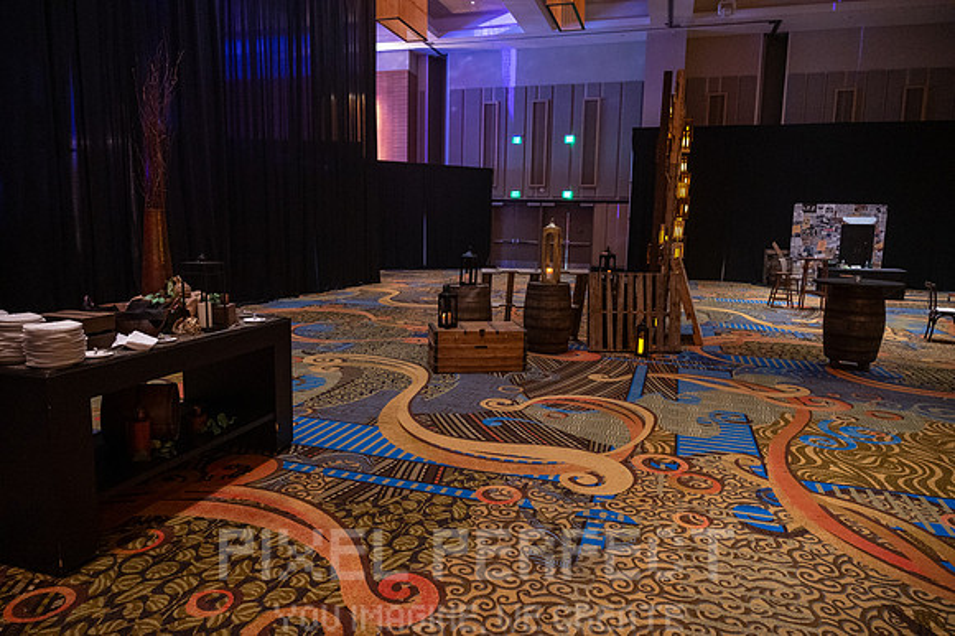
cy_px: 318
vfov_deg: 53.1
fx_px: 636
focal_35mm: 24
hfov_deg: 73.8
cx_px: 478
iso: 12800
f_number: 4
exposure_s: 1/25
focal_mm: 24
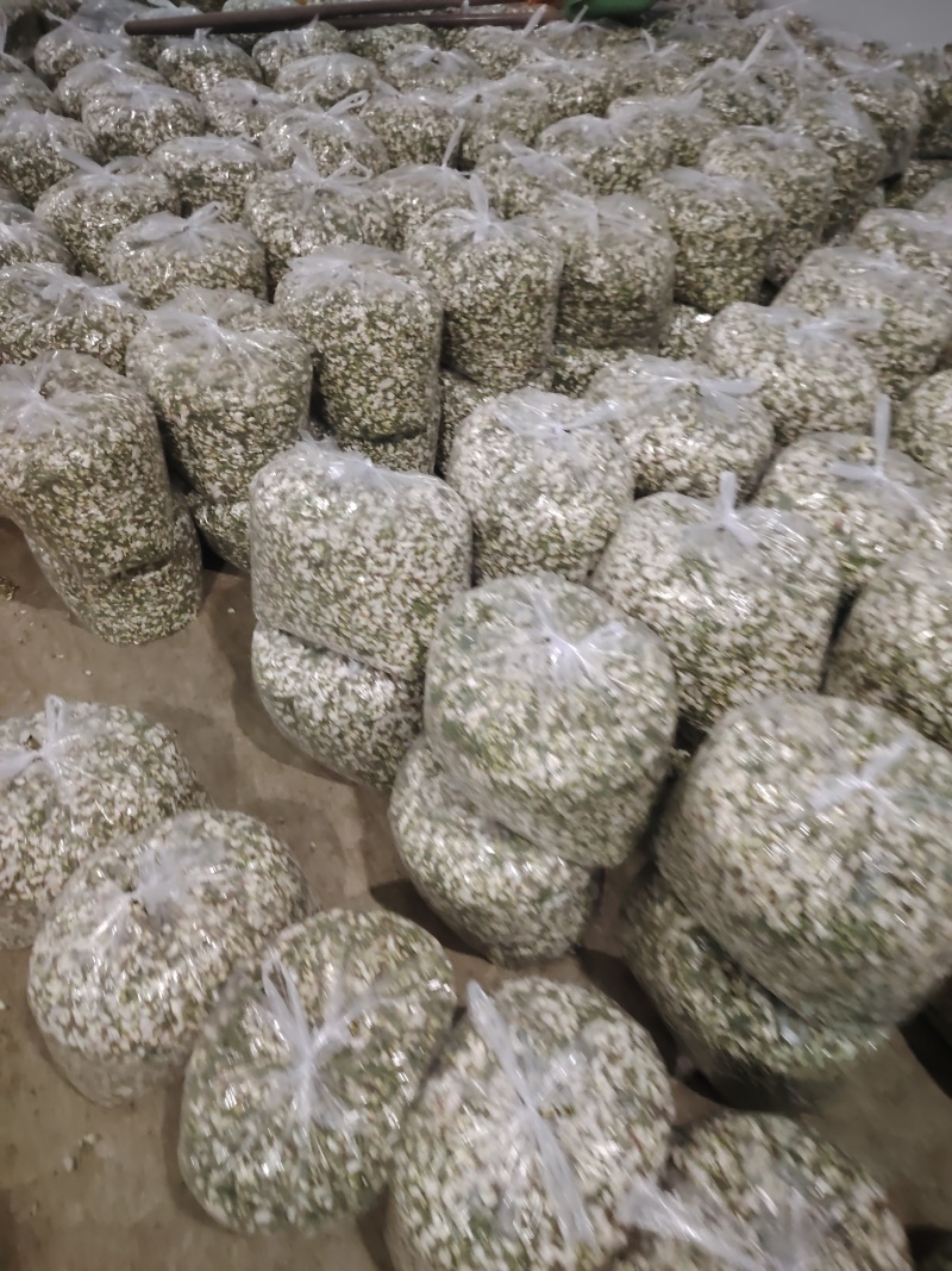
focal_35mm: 24
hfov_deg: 56.8
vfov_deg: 71.6
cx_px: 476
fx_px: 880
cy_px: 636
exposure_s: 1/100
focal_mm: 5.25
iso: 5441
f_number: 1.75
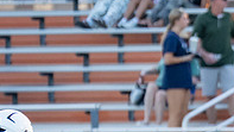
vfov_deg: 0.9
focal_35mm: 1390
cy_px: 210
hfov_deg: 1.6
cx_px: 309
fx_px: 8628
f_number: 2.8
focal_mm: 200
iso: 800
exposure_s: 1/1250
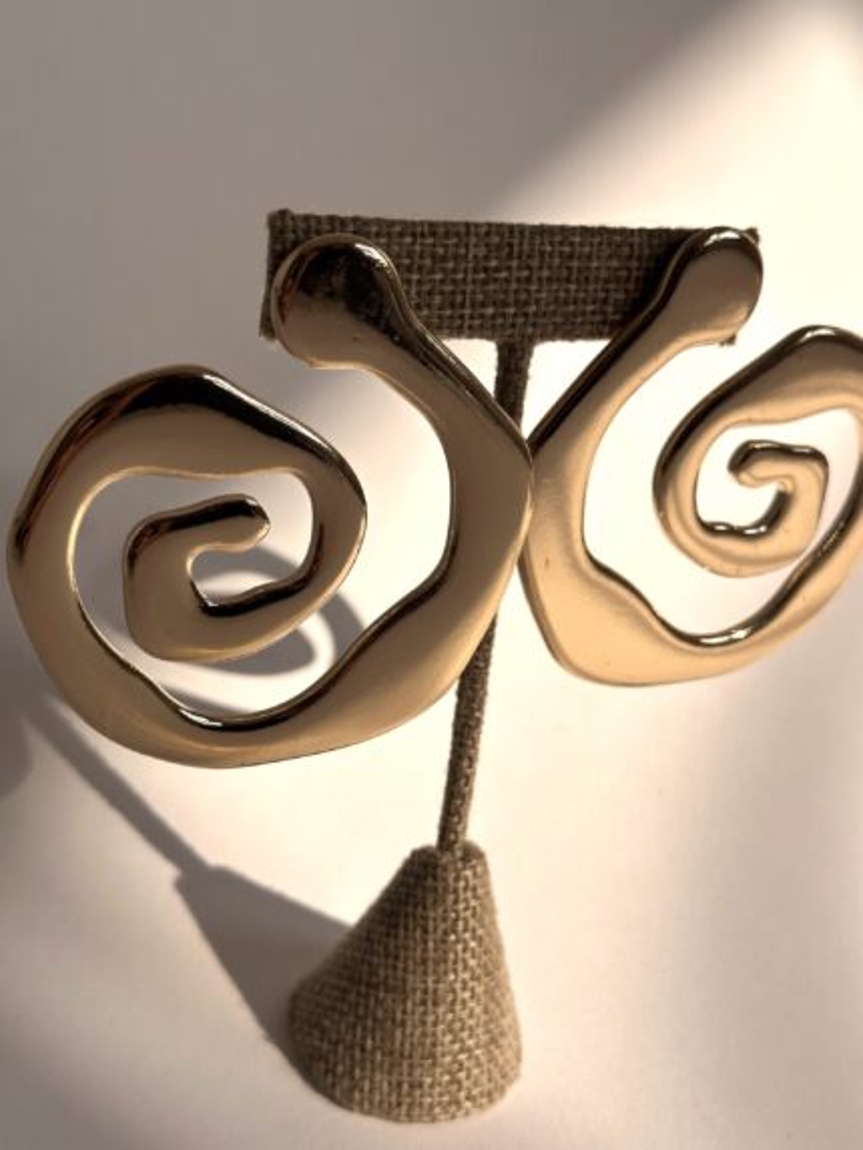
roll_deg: -12.6
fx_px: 1595
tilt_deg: -17.3
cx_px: 432
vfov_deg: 39.6
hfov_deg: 30.3
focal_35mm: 48
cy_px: 575
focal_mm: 6.86
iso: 64
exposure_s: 1/2358
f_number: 1.78
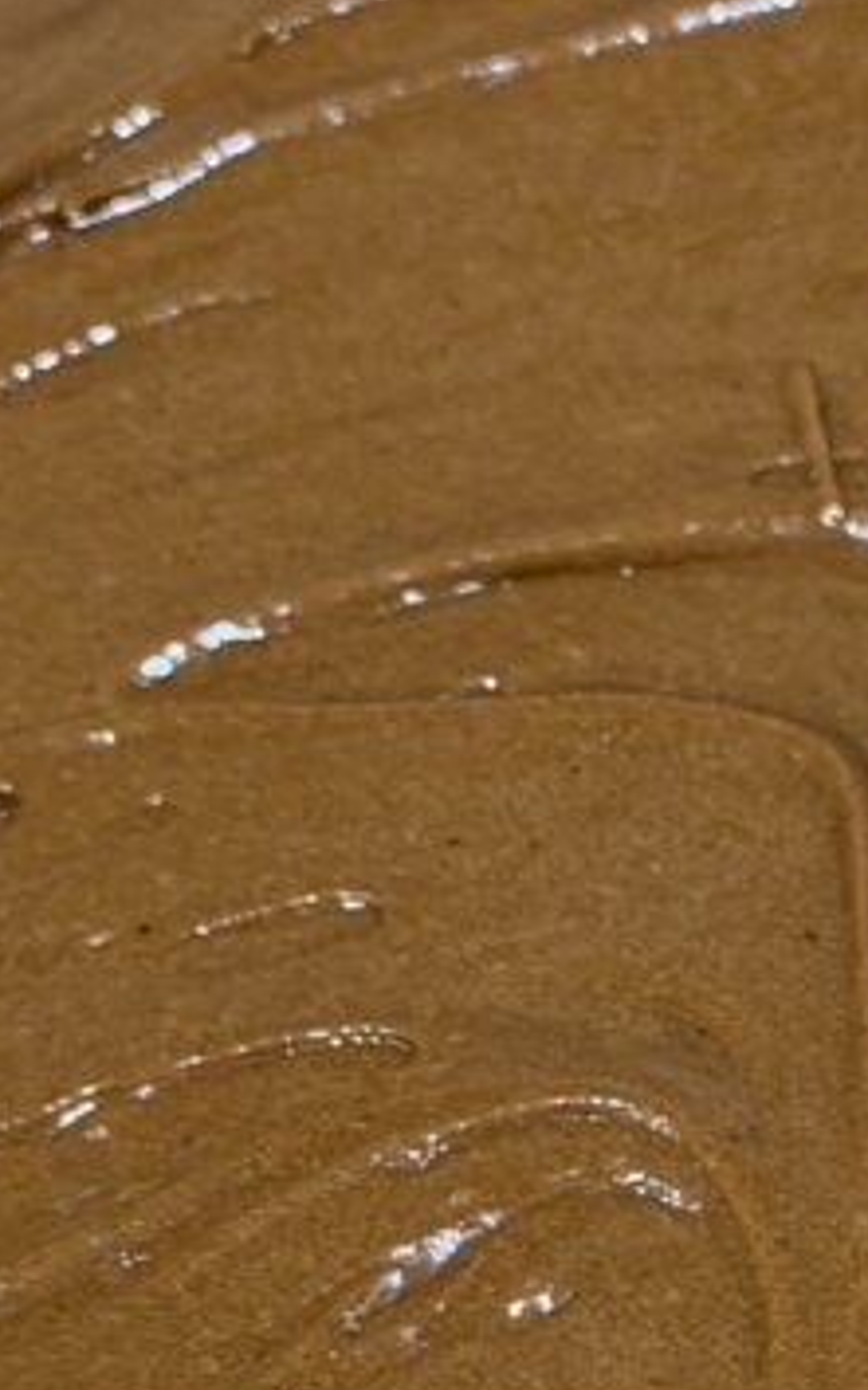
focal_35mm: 184
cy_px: 1256
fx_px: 6970
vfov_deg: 11.3
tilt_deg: -53.4
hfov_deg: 7.1
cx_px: 868
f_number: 1.78
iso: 250
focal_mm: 6.76
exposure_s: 1/50
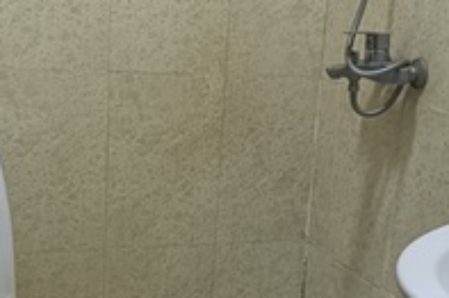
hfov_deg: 28.9
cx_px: 224
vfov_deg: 19.3
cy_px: 229
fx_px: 872
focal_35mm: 70
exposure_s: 1/99.9
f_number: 1.7
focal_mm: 4.7
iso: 1083
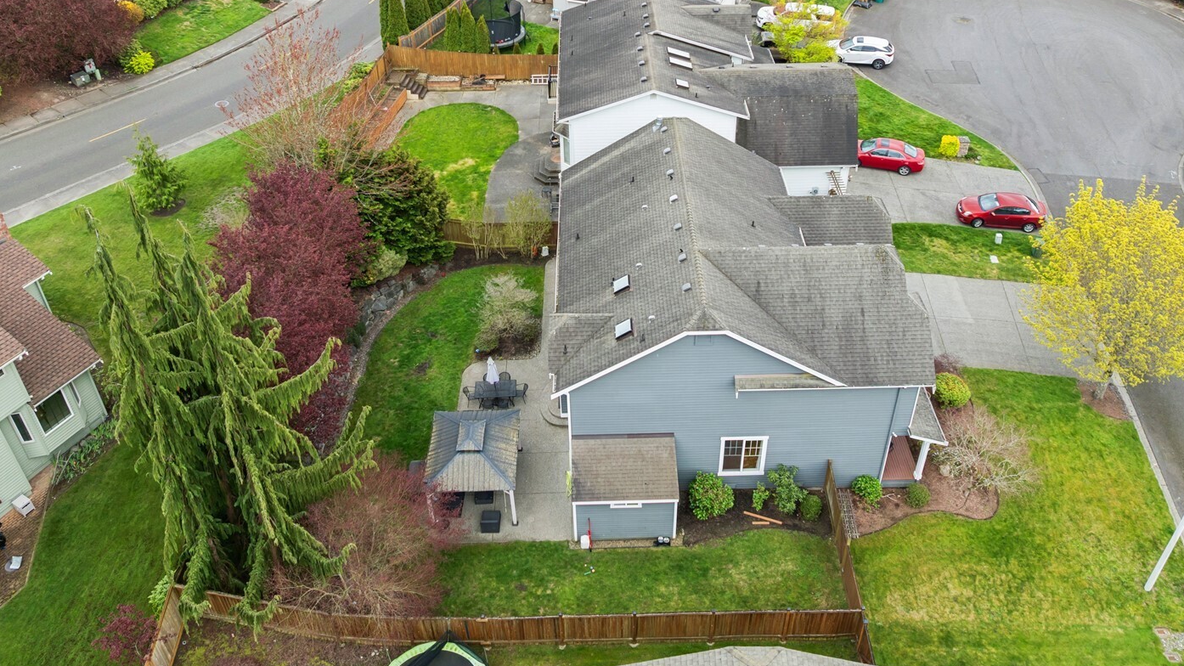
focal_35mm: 30
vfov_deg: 38.4
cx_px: 611
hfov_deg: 64.3
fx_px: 942
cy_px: 216
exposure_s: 1/160
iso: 120
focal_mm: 12.3
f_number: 2.8
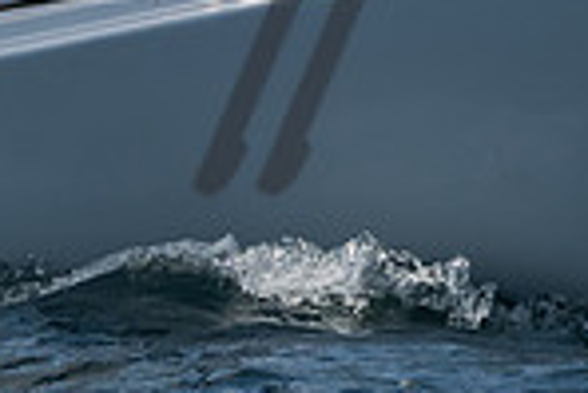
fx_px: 43112
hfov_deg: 0.8
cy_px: -337
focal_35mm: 2637
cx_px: -393
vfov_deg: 0.5
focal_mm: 360
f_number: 6.3
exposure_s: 1/2500
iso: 400
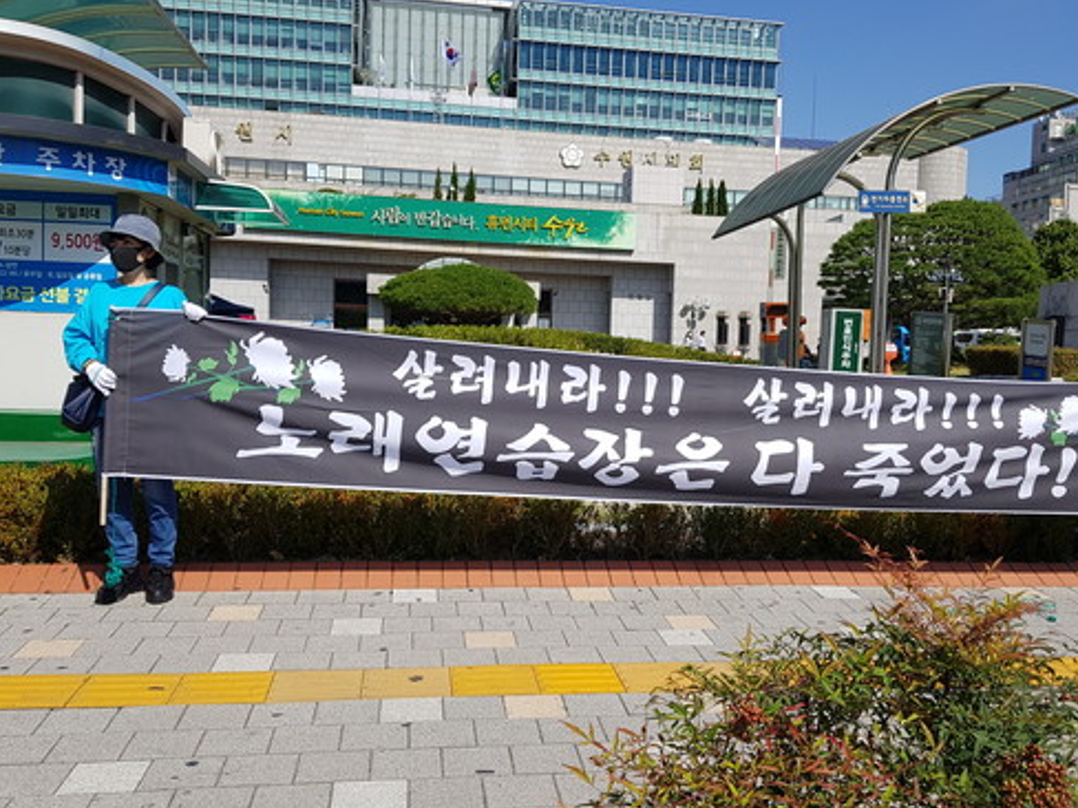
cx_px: 625
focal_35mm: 32
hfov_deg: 56.5
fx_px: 997
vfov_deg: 44.1
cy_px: 439
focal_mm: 4.2
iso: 40
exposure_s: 1/2744
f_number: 1.7
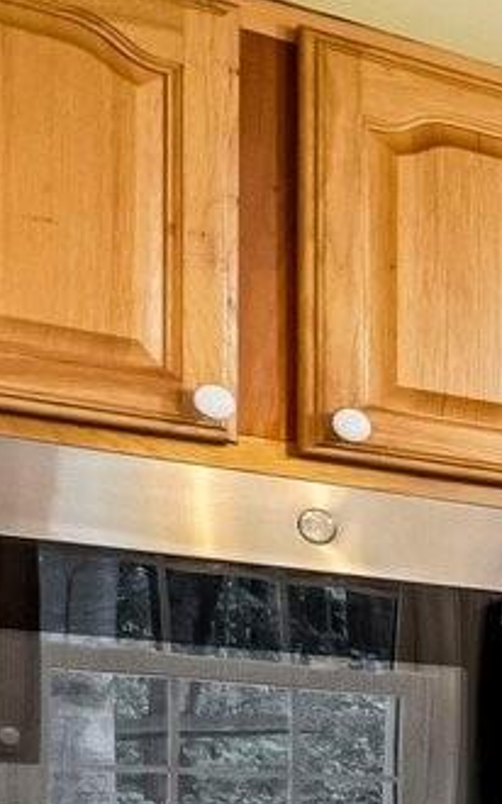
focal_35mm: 95
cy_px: 939
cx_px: 2066
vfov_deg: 20.6
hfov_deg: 7.9
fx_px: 2081
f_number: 8
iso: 400
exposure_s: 1/8
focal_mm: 10
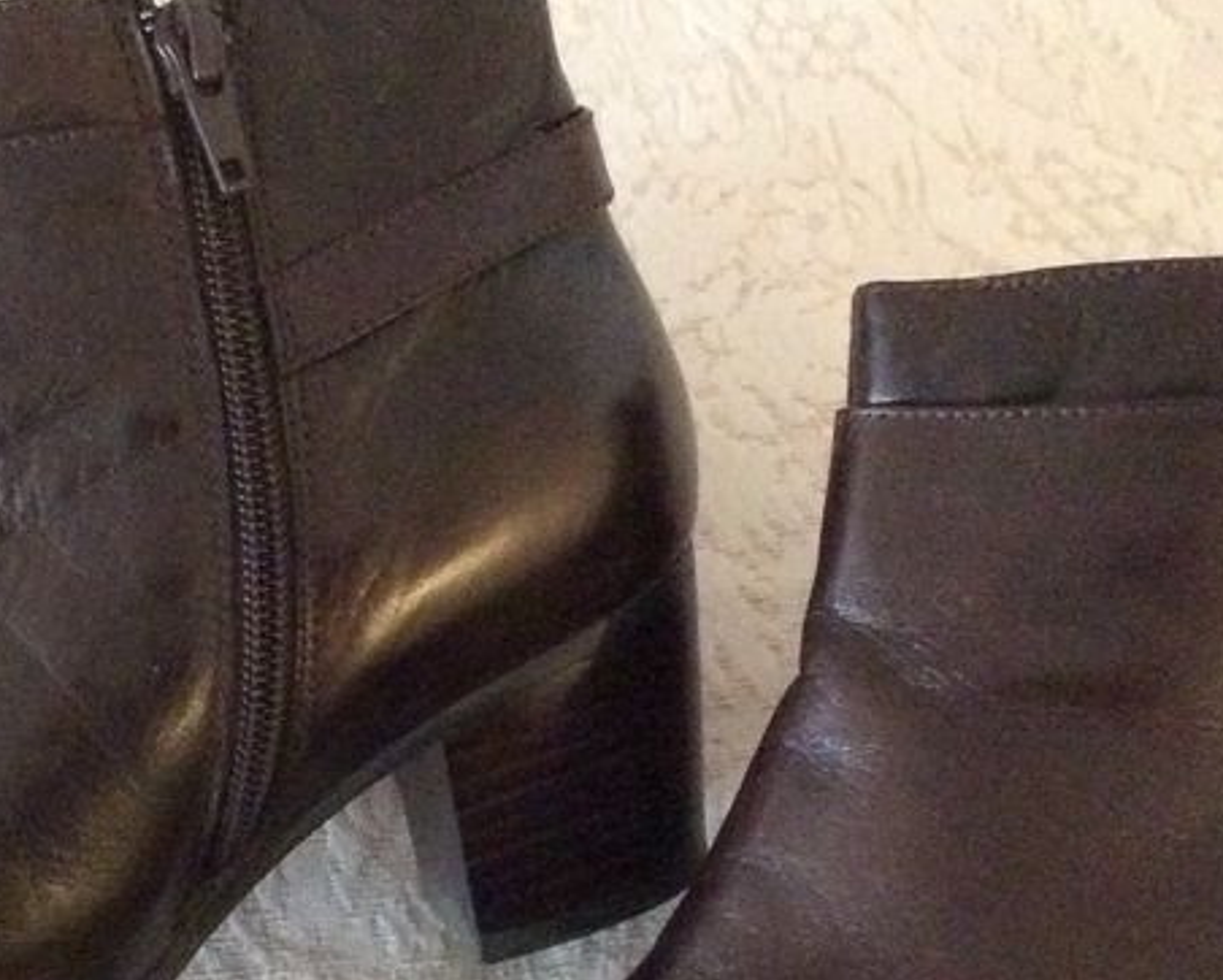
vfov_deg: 22.0
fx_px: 2499
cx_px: 428
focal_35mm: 69
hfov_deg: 27.4
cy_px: 743
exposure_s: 1/17
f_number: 2.4
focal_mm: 3.3
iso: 800
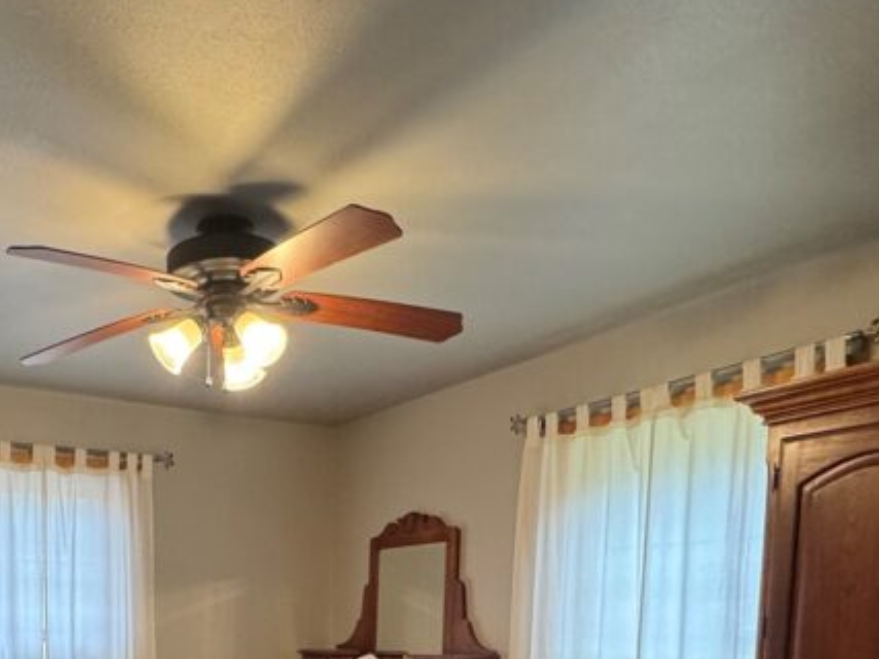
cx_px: 192
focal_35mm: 35
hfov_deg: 49.9
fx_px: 889
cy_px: 704
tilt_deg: -5.8
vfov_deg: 35.5
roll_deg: -0.6
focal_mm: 2.22
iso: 320
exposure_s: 1/120
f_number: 2.2
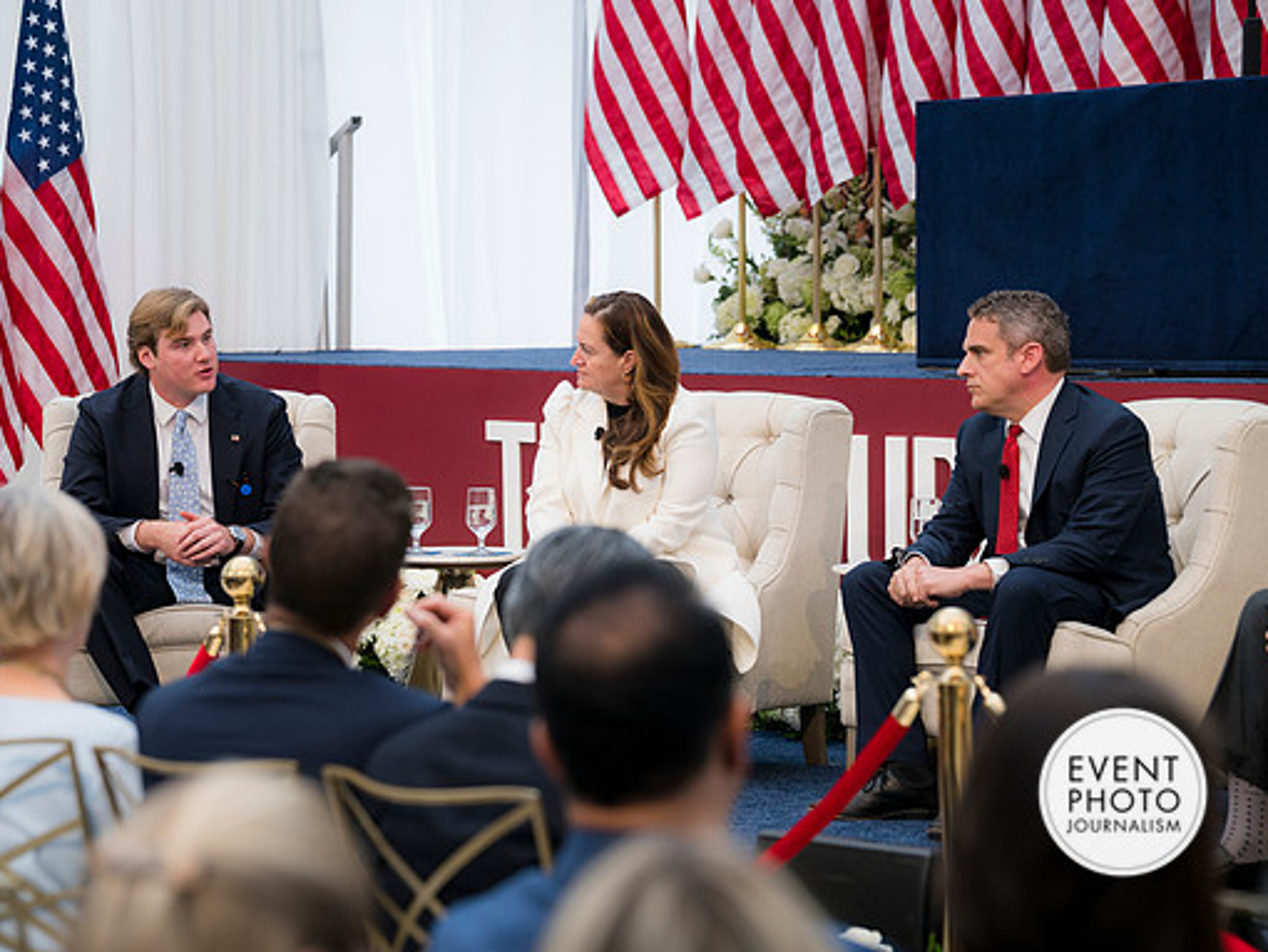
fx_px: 4288
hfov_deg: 16.8
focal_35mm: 117
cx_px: 569
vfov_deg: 12.7
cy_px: 476
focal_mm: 107
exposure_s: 1/160
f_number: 4
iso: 280
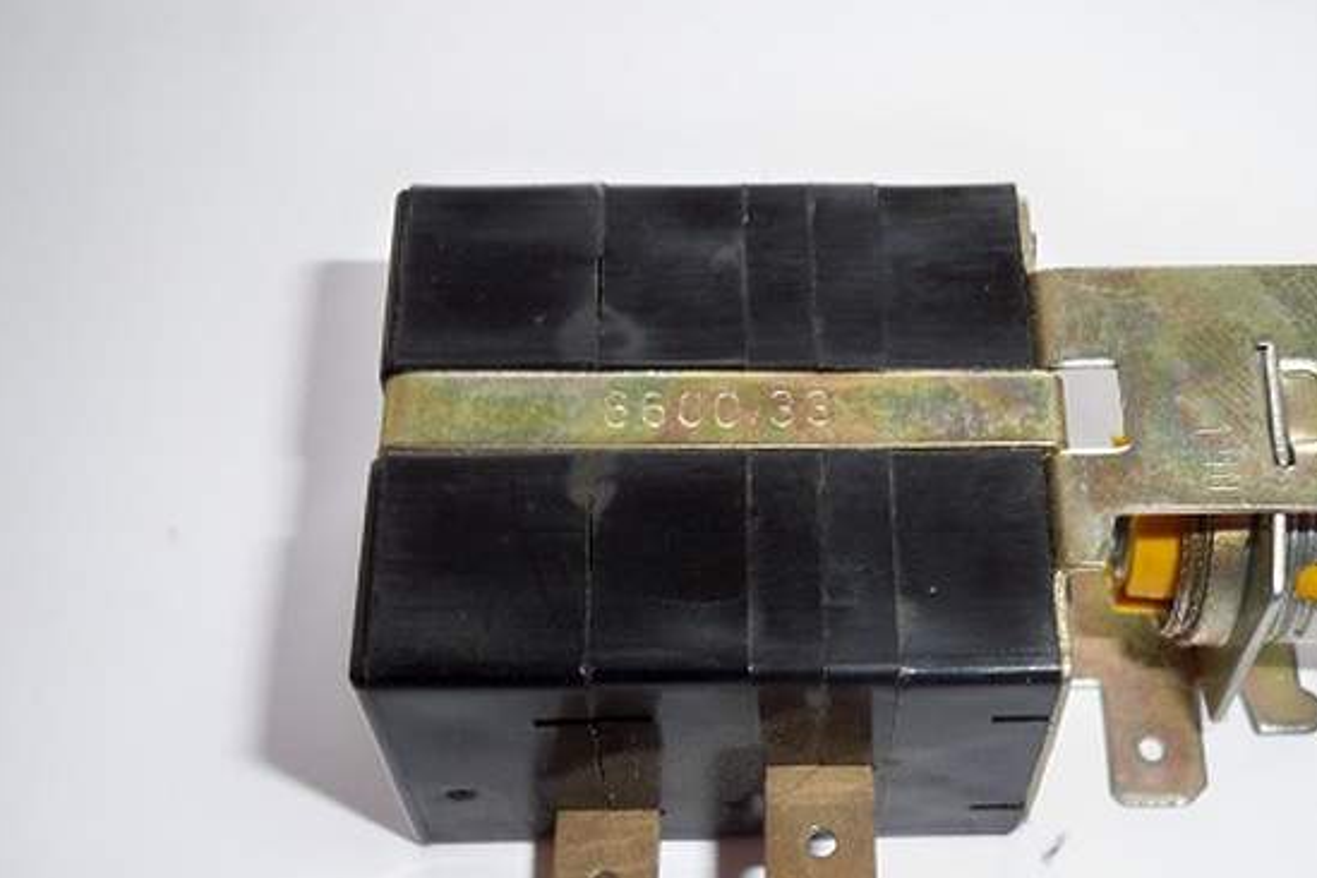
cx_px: 796
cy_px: 619
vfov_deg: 25.3
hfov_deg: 37.4
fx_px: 1939
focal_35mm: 53
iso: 160
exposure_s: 1/30
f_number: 3.1
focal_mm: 6.3
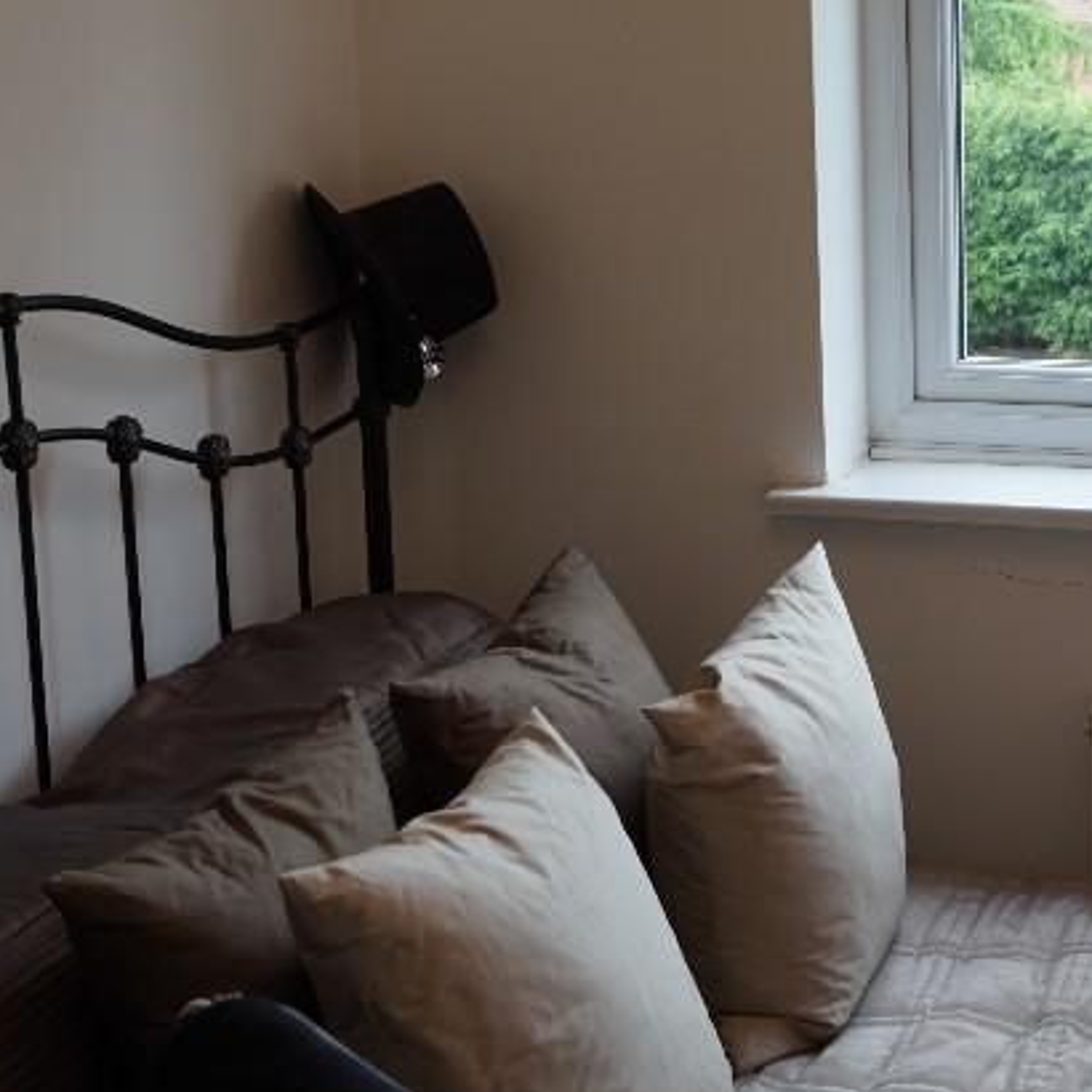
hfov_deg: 24.7
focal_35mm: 70
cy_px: 374
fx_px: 2498
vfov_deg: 24.5
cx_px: 573
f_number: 4.5
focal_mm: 22
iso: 160
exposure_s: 1/80
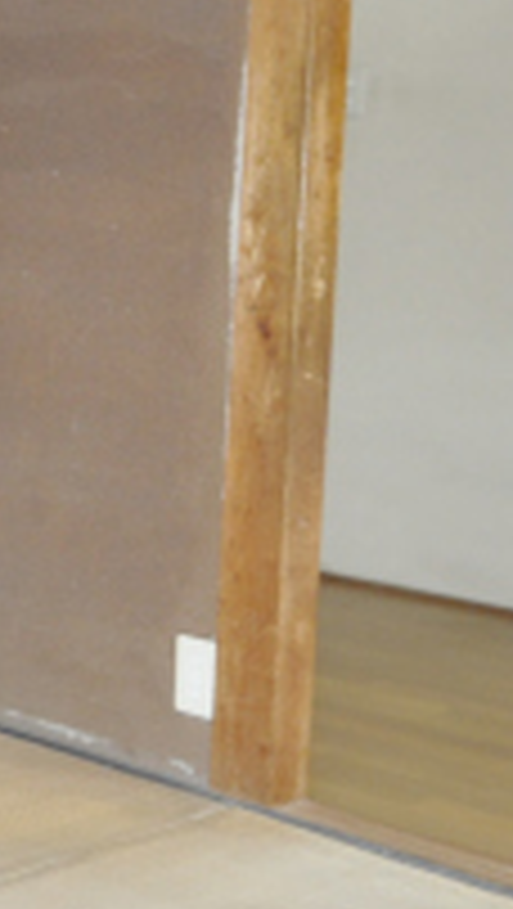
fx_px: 1689
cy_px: 297
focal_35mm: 70
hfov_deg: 15.3
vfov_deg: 29.9
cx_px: -364
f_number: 4
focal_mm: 10
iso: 640
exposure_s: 1/60
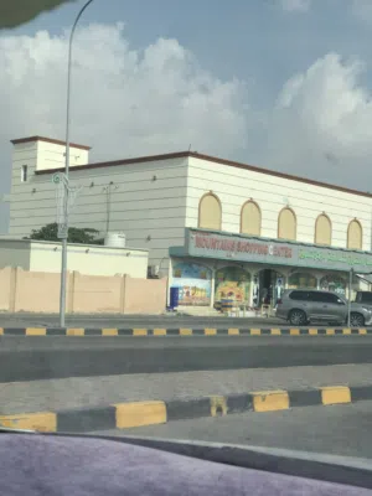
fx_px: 817
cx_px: 186
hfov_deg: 25.7
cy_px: 248
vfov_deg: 33.8
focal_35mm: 57
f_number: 2.8
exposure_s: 1/1030
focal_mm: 6.6
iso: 20
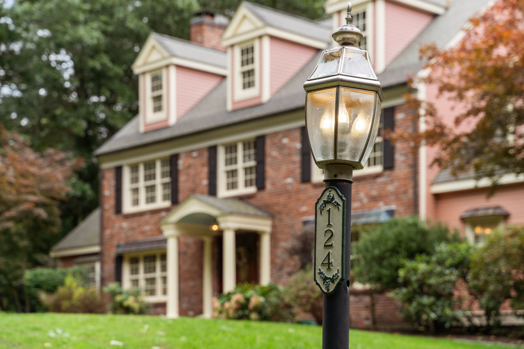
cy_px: 174
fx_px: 1092
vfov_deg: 18.2
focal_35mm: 75
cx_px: 262
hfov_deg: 27.0
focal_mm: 75
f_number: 5
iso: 125
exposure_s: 1/125
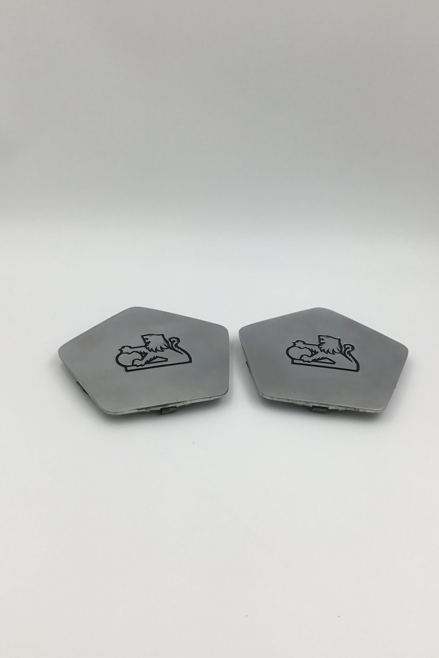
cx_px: 222
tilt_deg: -34.3
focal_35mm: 33
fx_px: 604
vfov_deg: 57.2
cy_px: 331
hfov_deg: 40.0
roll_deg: -2.1
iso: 25
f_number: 2.4
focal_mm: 3.3
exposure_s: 1/197
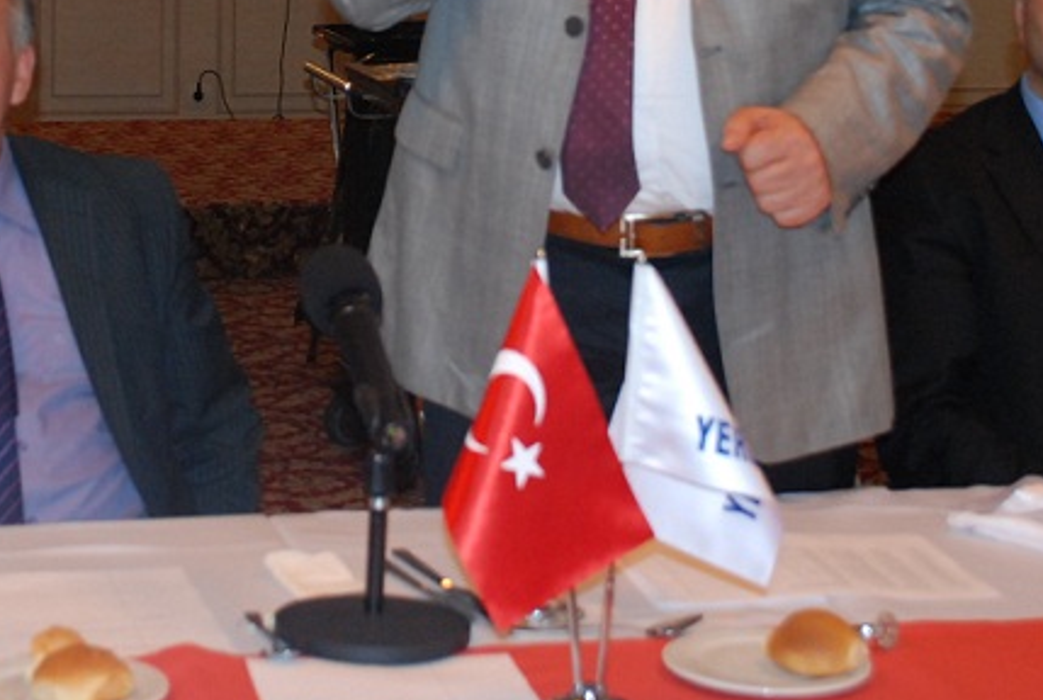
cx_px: 391
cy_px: 57
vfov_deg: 13.1
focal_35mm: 104
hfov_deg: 19.6
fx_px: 3019
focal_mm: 32
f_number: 5
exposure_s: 1/60
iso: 800
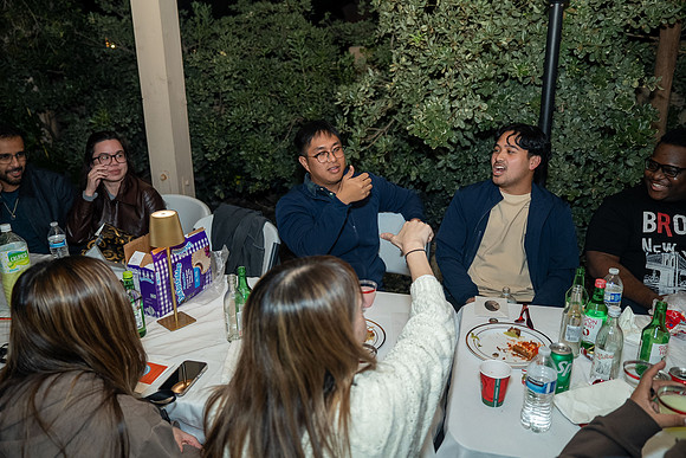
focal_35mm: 28
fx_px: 534
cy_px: 229
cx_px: 343
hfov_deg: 65.5
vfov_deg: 46.4
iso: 1000
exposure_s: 1/160
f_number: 2.8
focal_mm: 28
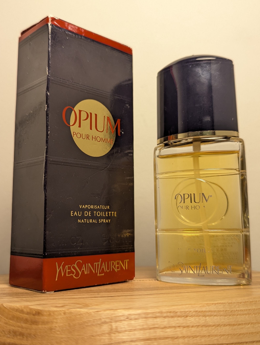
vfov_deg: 50.0
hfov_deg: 38.8
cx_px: 131
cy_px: 159
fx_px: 370
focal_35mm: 37
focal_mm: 6.81
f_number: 1.85
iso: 123
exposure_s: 1/90
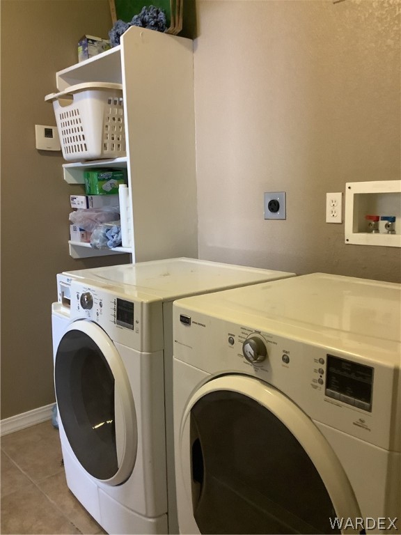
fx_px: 479
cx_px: 200
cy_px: 268
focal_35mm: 31
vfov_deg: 58.4
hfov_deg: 45.4
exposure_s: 1/33
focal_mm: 3.3
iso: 320
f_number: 2.4
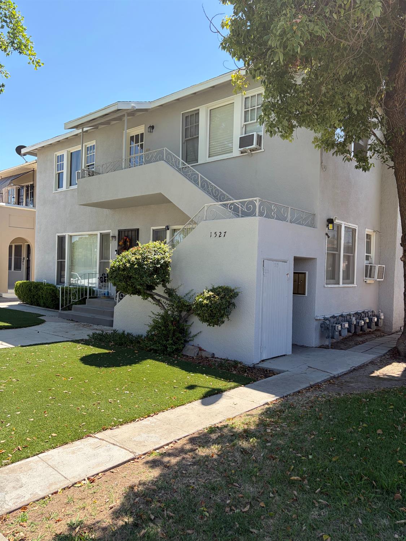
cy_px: 270
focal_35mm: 26
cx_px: 203
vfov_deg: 67.3
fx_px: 406
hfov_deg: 53.1
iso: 50
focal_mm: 5.96
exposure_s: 1/1287
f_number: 1.6
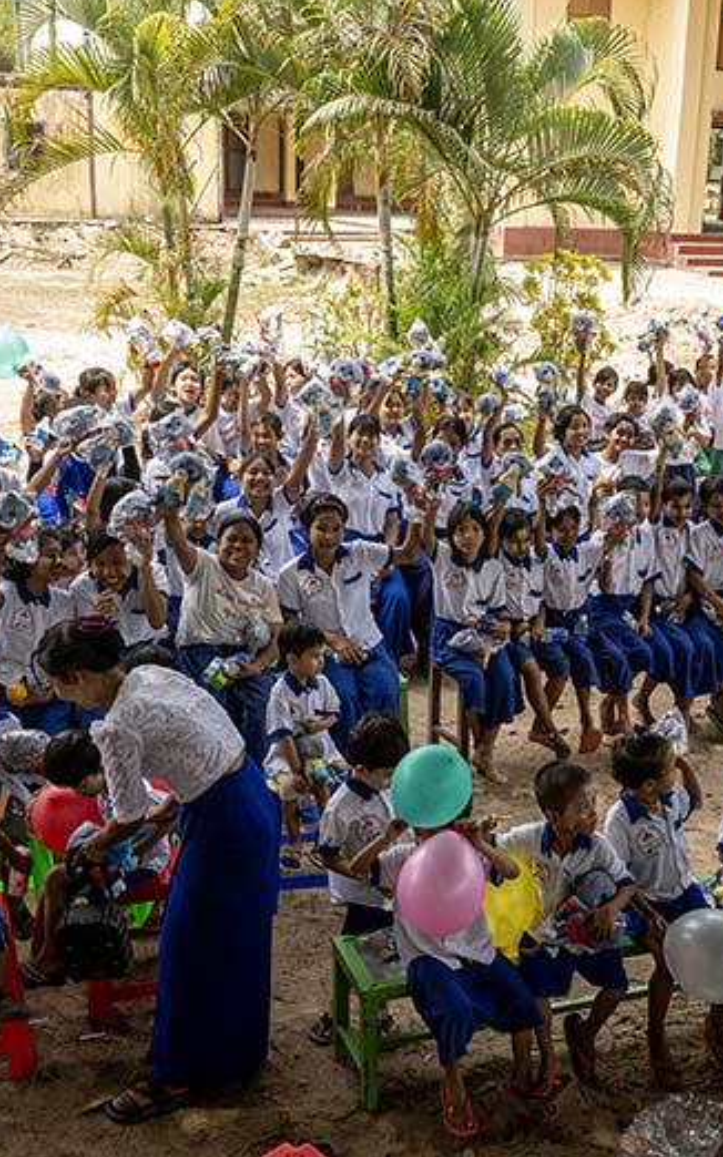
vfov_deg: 44.3
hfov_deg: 28.3
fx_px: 1419
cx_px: 508
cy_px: 627
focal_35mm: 45
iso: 640
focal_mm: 24
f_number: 8
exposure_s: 1/320
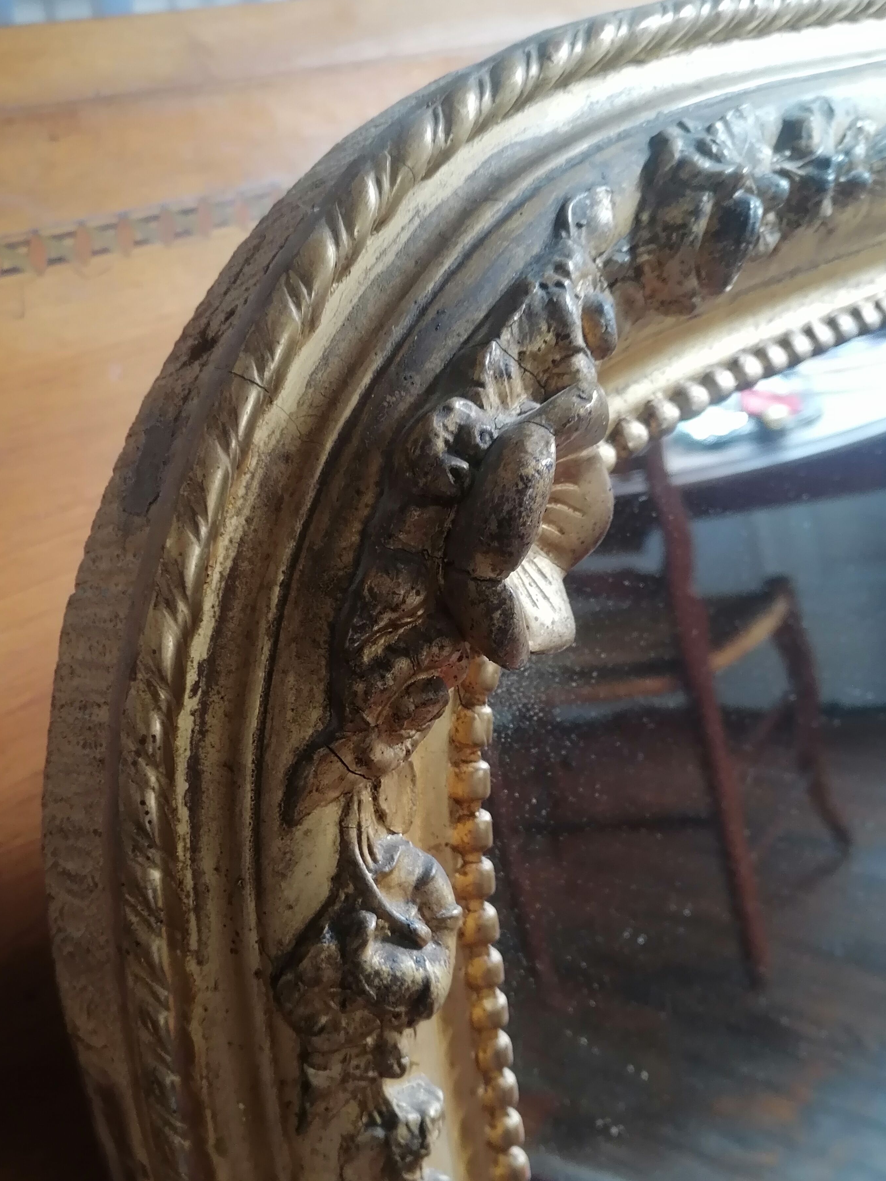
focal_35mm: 39
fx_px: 1331
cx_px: 448
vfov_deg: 47.8
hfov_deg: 36.8
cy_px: 637
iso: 200
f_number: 1.8
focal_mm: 5.3
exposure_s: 1/33.3
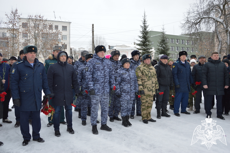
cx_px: 115
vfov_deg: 41.6
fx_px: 201
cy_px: 76
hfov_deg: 59.5
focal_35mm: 32
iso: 200
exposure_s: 1/160
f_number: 3.8
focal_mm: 21
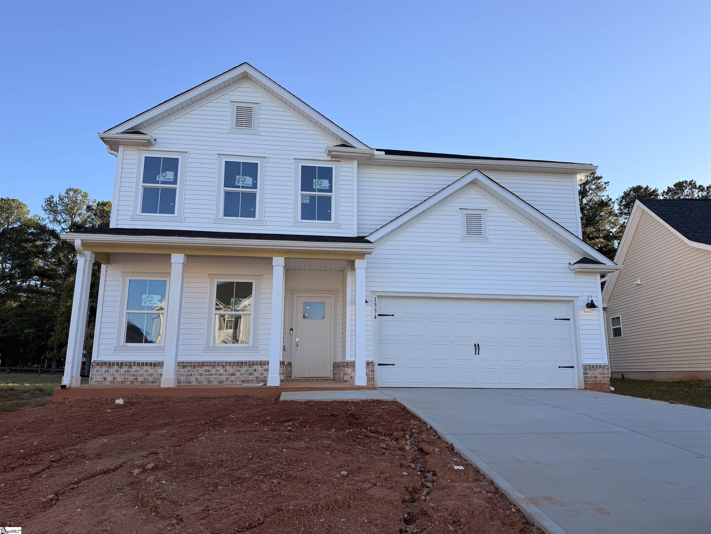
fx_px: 493
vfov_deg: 56.8
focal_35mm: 24
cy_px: 267
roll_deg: +0.1
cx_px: 356
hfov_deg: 71.6
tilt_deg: +13.4
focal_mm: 6.76
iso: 80
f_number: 1.78
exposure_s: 1/2000
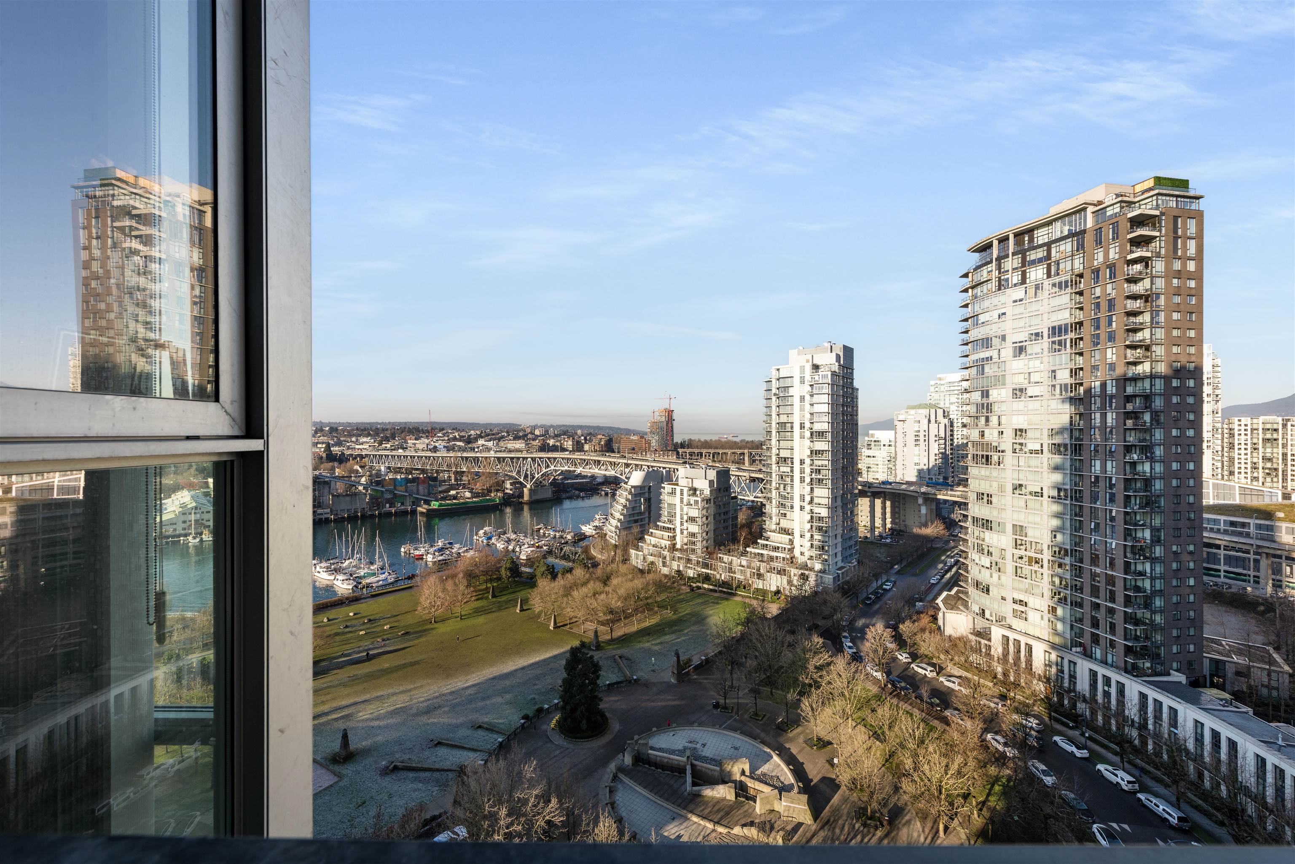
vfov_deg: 81.2
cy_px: 432
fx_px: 504
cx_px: 648
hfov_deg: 104.2
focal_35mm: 14
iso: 100
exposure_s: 1/50
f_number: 8
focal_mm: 14
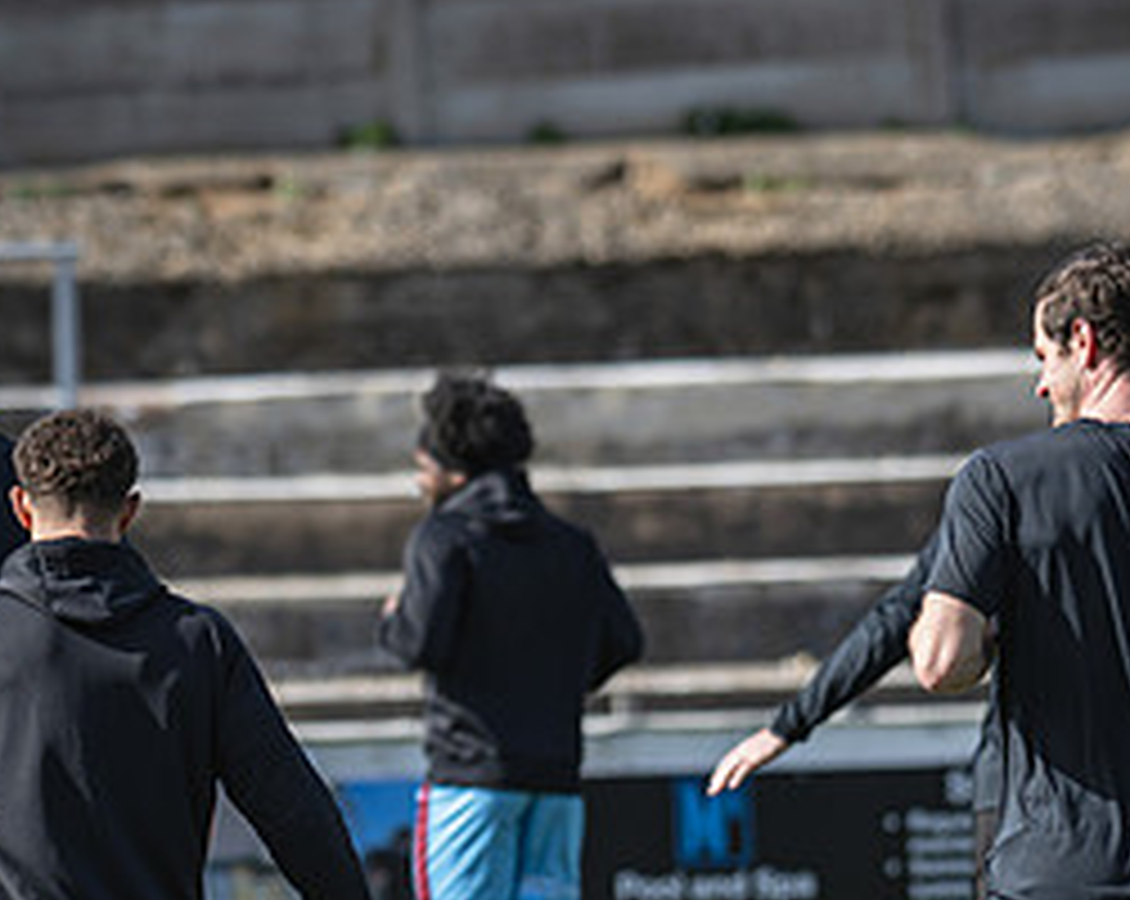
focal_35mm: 511
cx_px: 577
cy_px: 950
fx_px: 17063
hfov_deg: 3.8
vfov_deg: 3.0
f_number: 2.1
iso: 32
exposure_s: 1/1000
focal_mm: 135
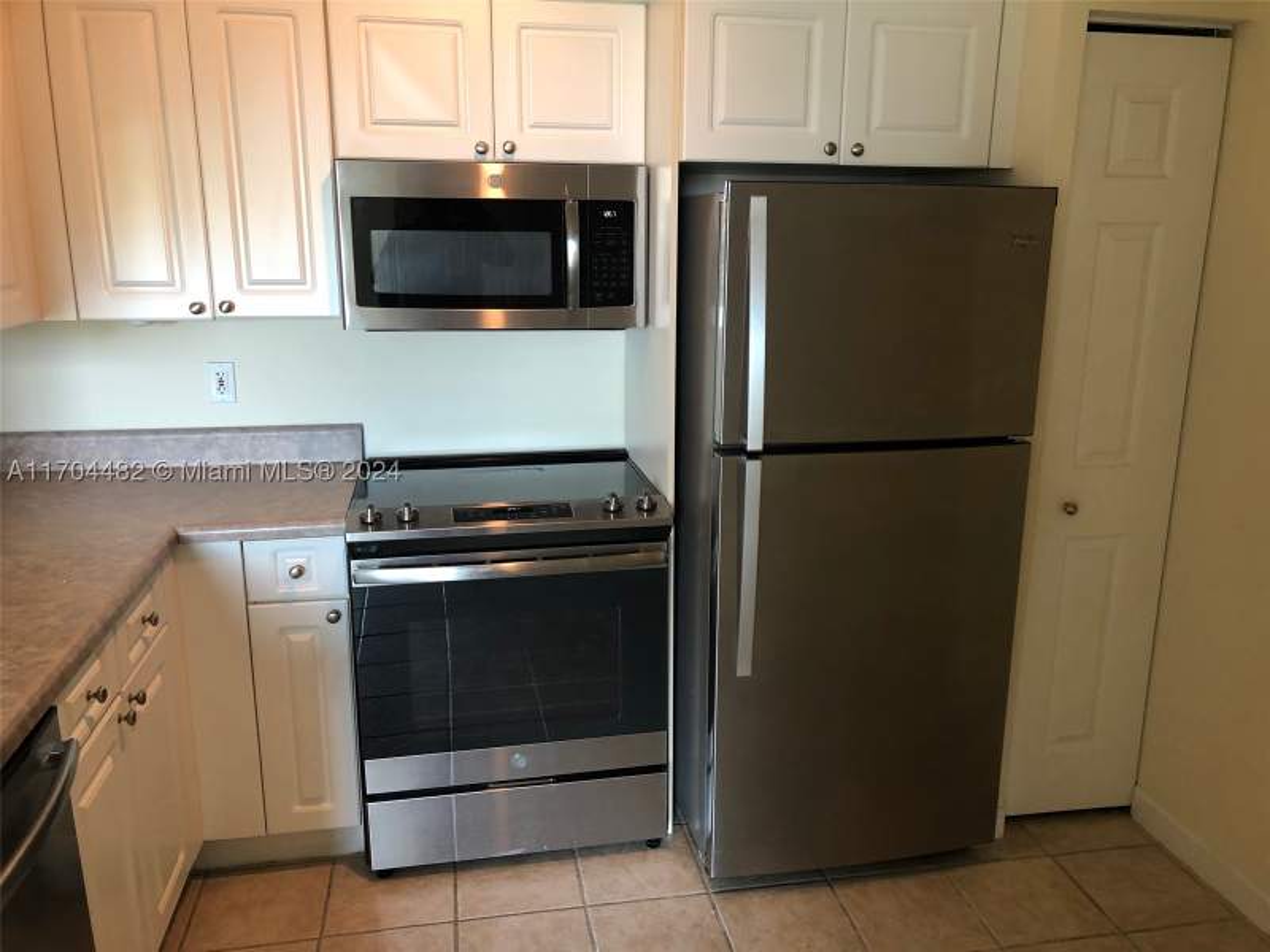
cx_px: 635
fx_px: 1027
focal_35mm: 28
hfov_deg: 63.4
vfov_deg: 49.7
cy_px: 476
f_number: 1.8
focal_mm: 4
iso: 40
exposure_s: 1/17
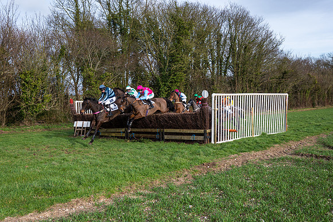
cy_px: 111
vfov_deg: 42.9
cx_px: 166
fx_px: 282
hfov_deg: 61.1
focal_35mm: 30
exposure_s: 1/2000
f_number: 4
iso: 400
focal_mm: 30.5
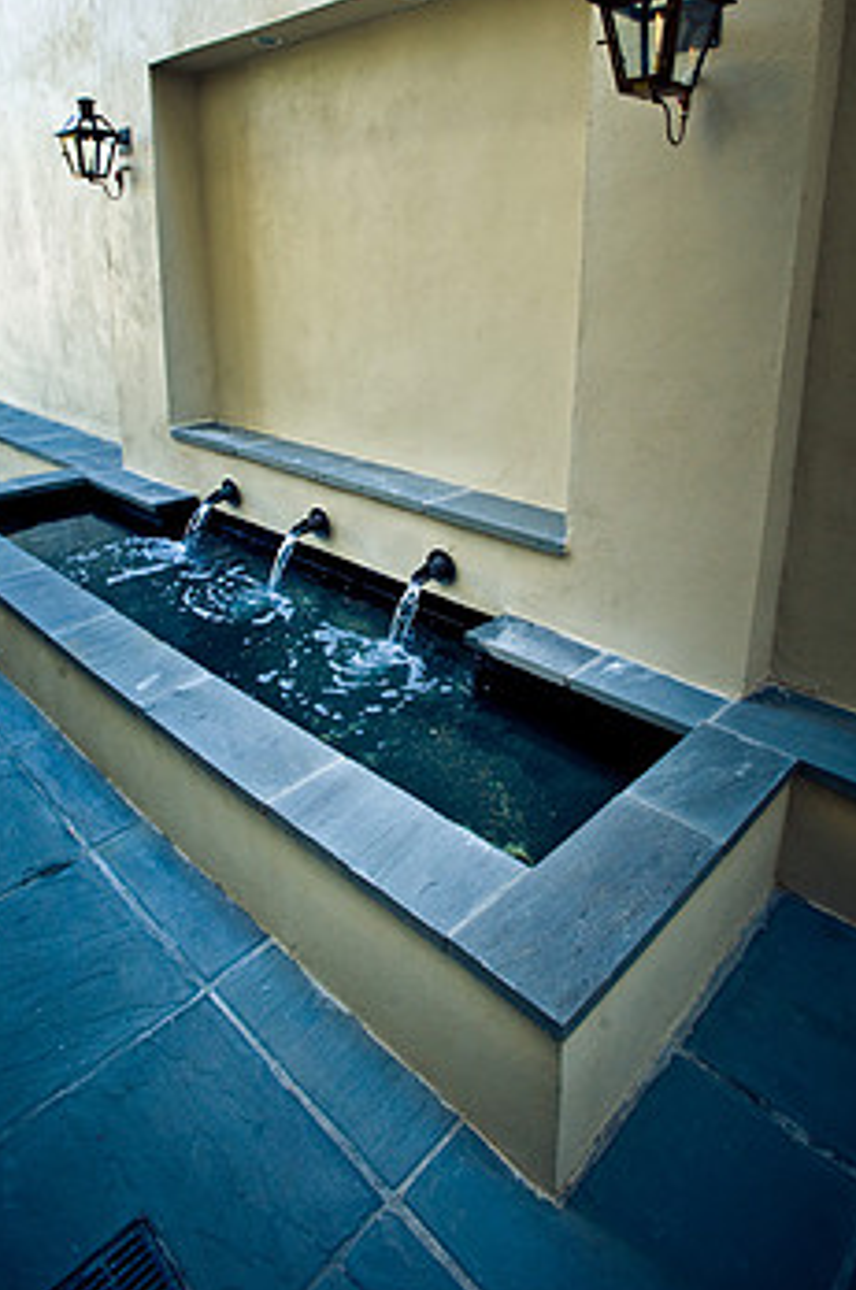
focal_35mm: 22
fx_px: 787
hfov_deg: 57.1
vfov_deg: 77.0
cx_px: 413
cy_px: 471
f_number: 8
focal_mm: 17
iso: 1000
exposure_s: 1/100
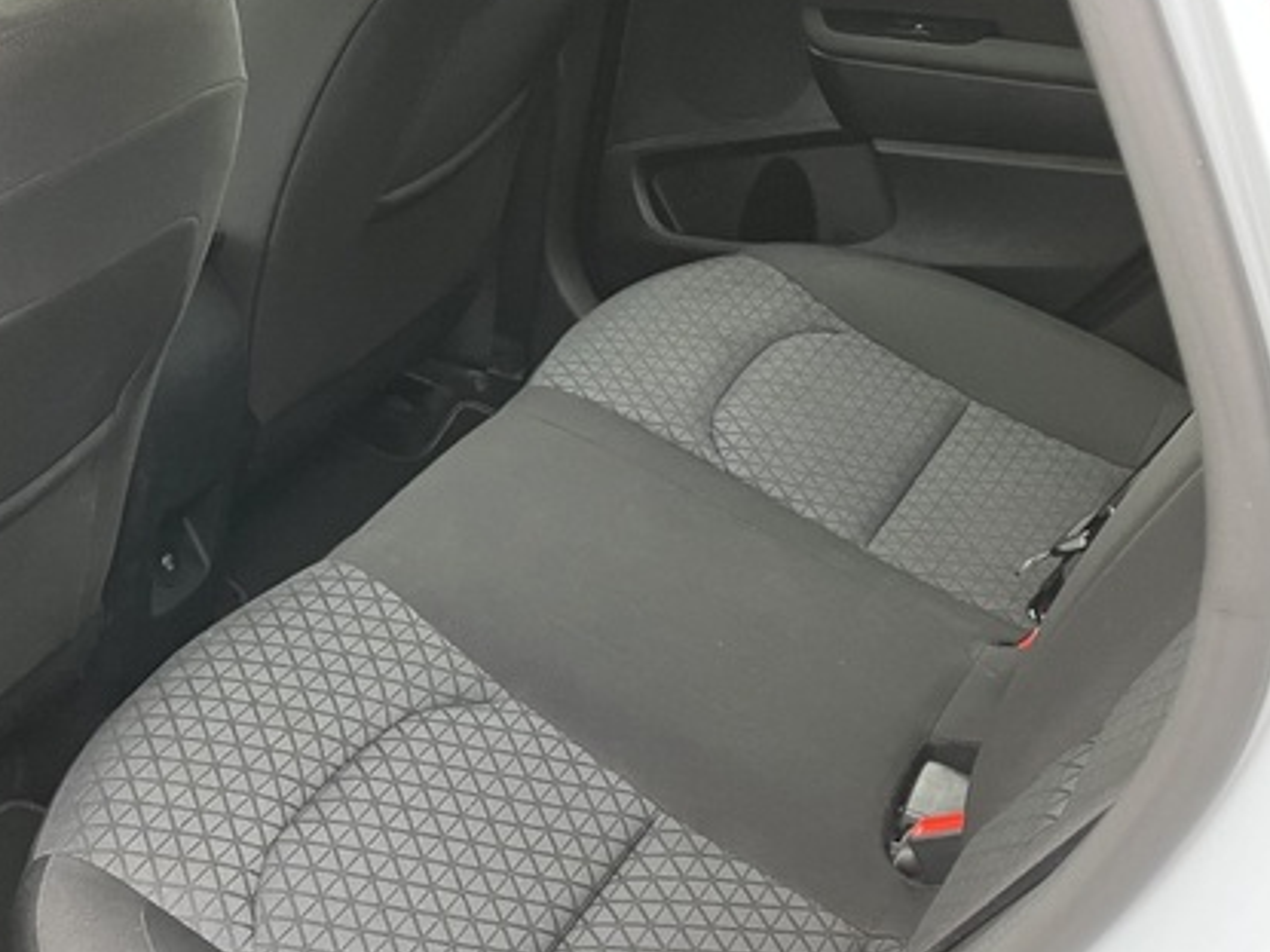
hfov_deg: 34.1
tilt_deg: -32.5
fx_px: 1981
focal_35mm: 54
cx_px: 199
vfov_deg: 27.0
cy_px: 530
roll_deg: +2.7
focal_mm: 3.99
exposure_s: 1/60
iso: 125
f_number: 1.8
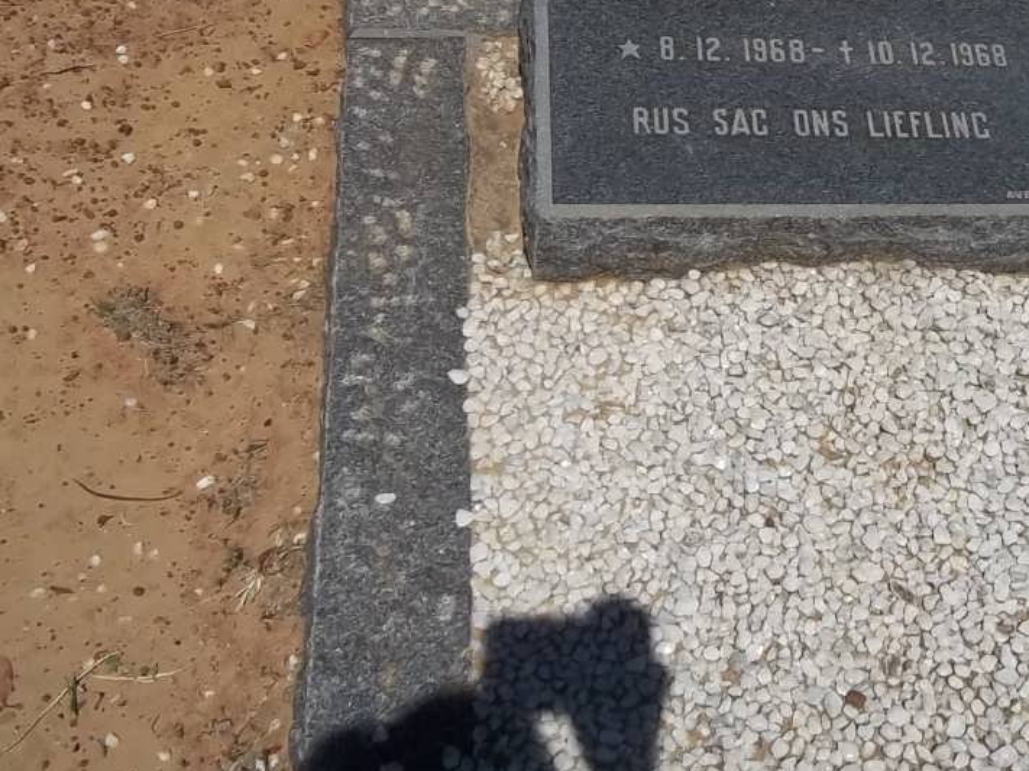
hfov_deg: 34.6
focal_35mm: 54
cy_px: 178
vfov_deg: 26.6
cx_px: 799
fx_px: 1605
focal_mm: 5.7
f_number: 5.5
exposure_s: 1/1250
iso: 80
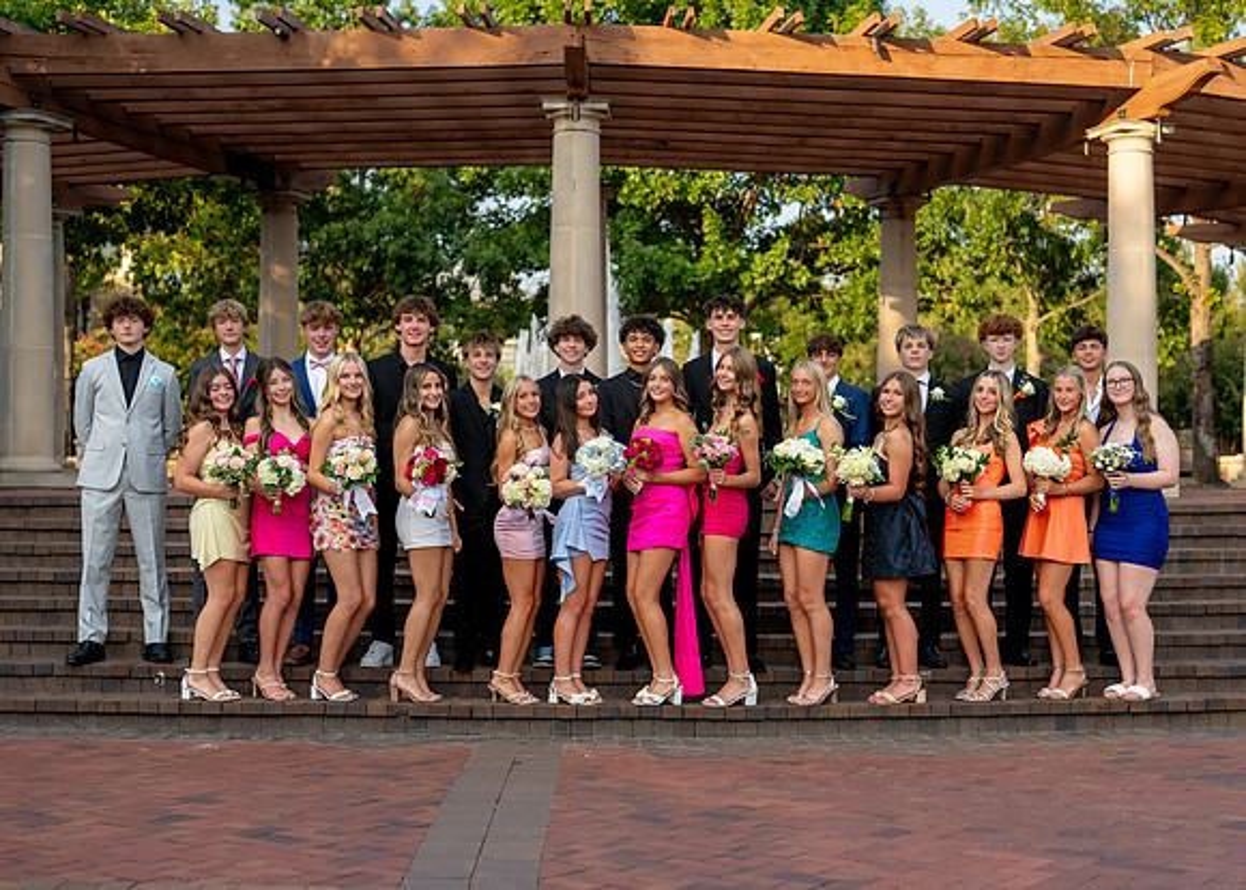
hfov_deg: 32.8
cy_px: 476
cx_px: 673
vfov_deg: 23.8
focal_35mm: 60
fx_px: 2113
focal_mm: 50
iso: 200
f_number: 2.2
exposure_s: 1/1250
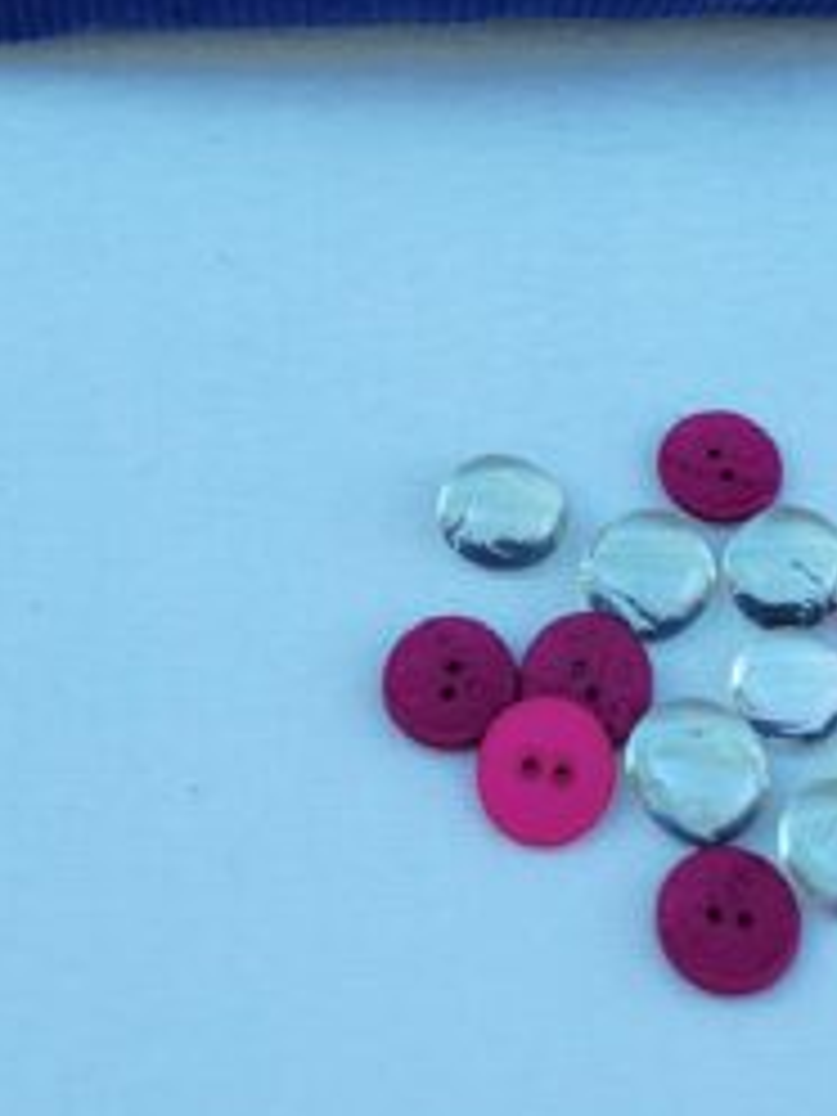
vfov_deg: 19.7
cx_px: 540
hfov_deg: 17.5
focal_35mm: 84
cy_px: -630
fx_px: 2708
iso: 40
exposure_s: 1/179
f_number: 1.8
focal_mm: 5.4
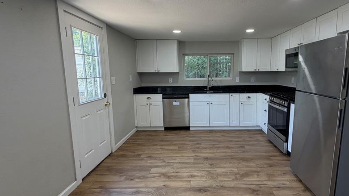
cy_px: 98
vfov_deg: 55.9
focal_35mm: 20
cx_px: 199
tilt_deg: -8.4
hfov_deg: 86.1
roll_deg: -0.1
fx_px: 185
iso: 160
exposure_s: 1/120
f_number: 2.2
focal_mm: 2.22
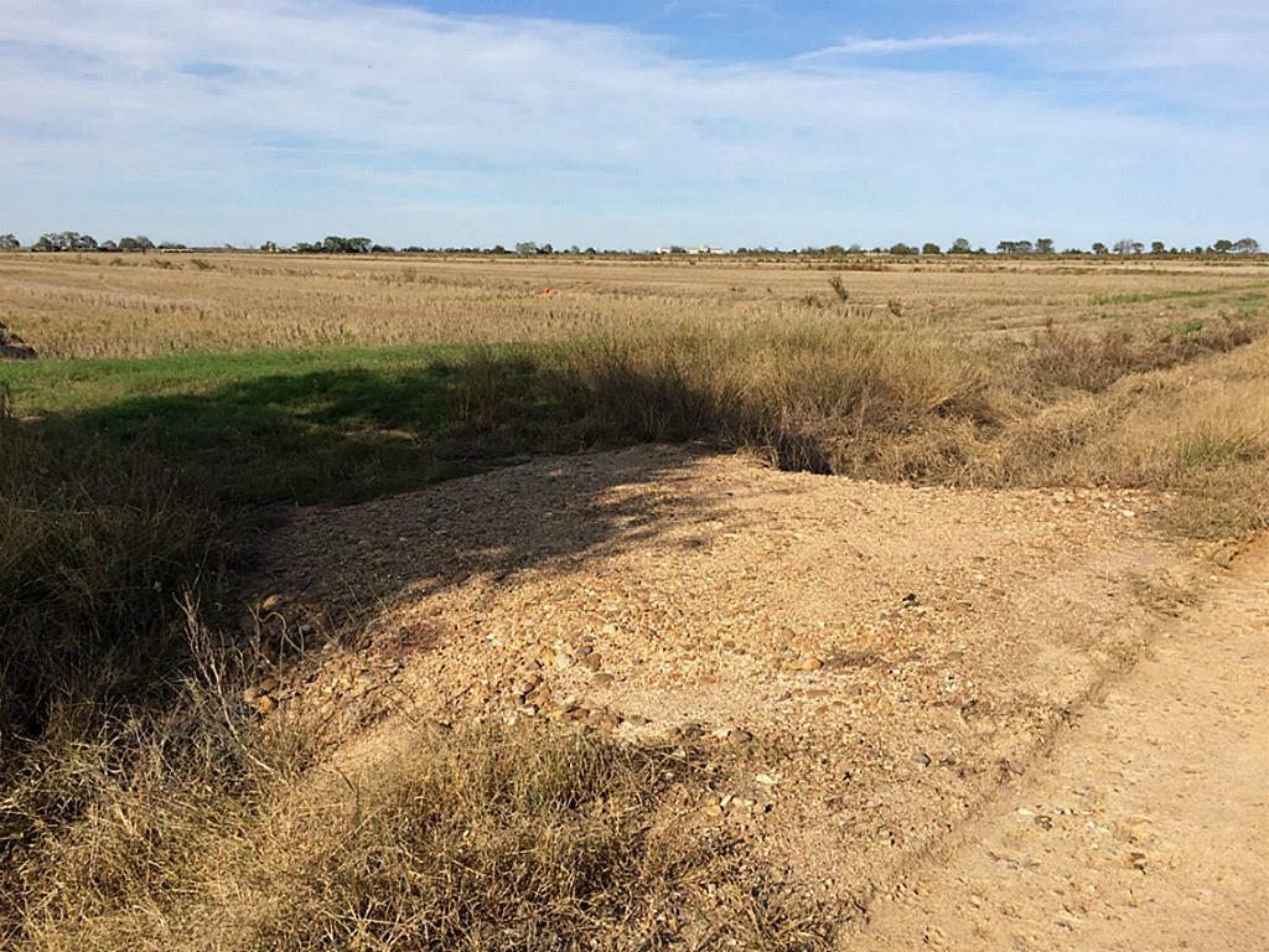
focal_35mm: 29
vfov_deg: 48.2
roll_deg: +0.2
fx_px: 1063
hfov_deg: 61.7
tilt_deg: -11.3
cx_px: 634
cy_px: 476
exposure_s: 1/2415
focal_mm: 4.15
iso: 32
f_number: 2.2
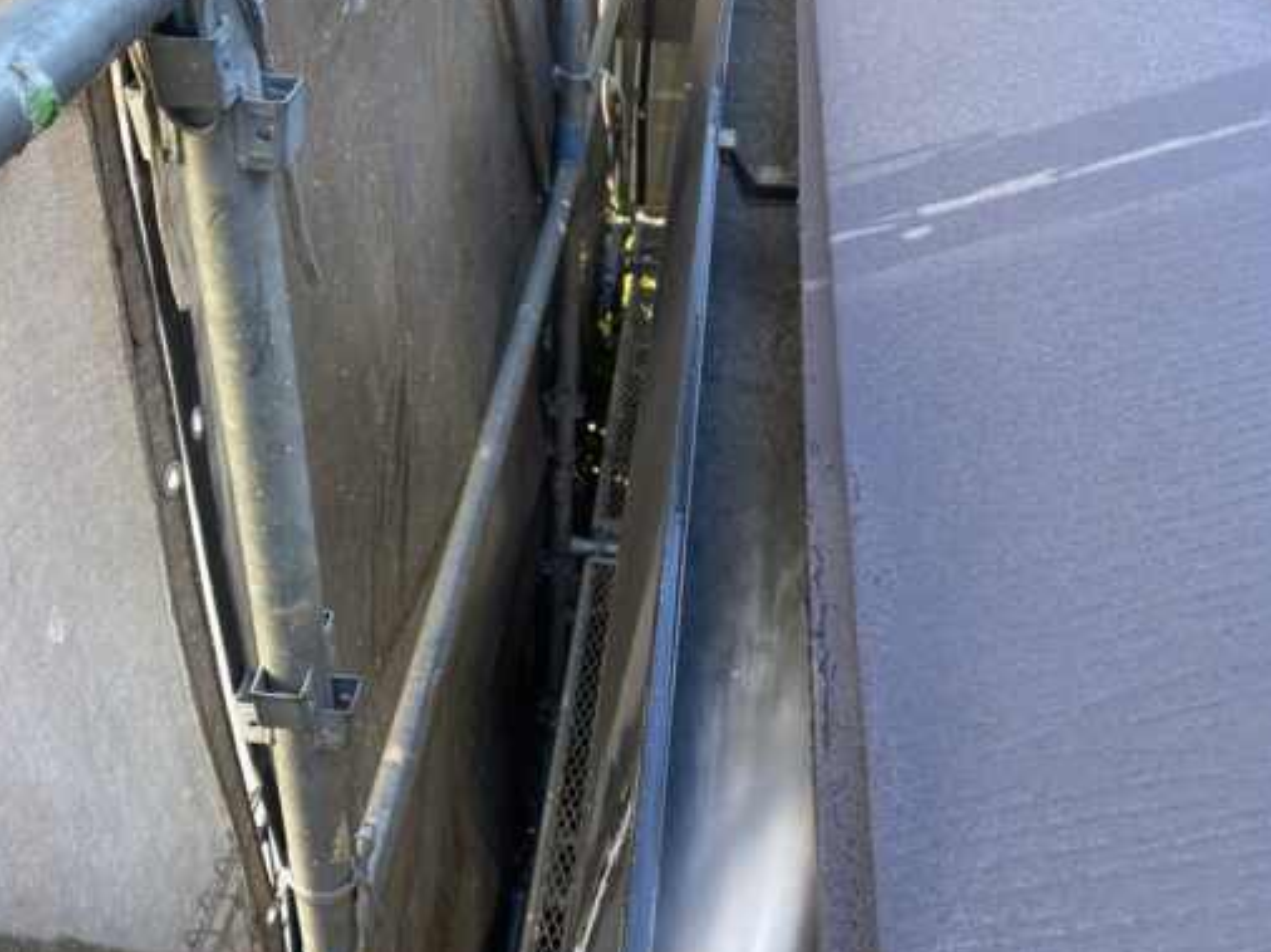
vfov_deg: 38.6
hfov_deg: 50.2
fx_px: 1358
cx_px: 636
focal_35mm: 37
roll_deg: -2.5
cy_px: 460
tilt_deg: -38.1
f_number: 1.8
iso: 64
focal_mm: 4.25
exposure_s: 1/121
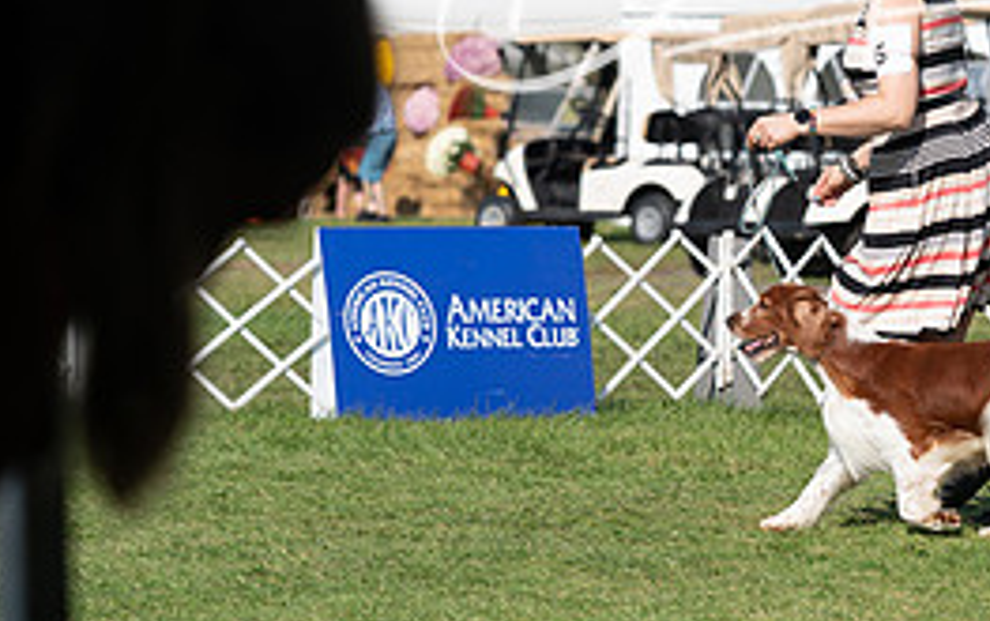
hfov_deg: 9.1
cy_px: 147
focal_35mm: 229
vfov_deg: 5.7
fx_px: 6185
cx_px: 896
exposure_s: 1/1250
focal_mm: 102
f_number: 4
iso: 100
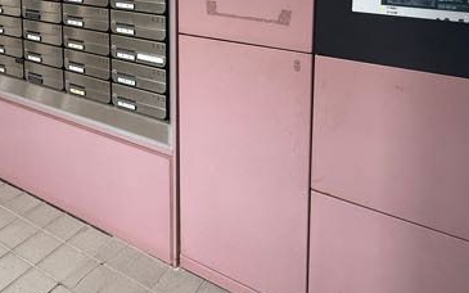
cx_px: 202
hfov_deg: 56.5
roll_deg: -0.1
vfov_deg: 33.2
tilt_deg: -6.3
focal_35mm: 34
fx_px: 435
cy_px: -17
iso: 320
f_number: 2.2
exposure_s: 1/81
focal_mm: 2.22
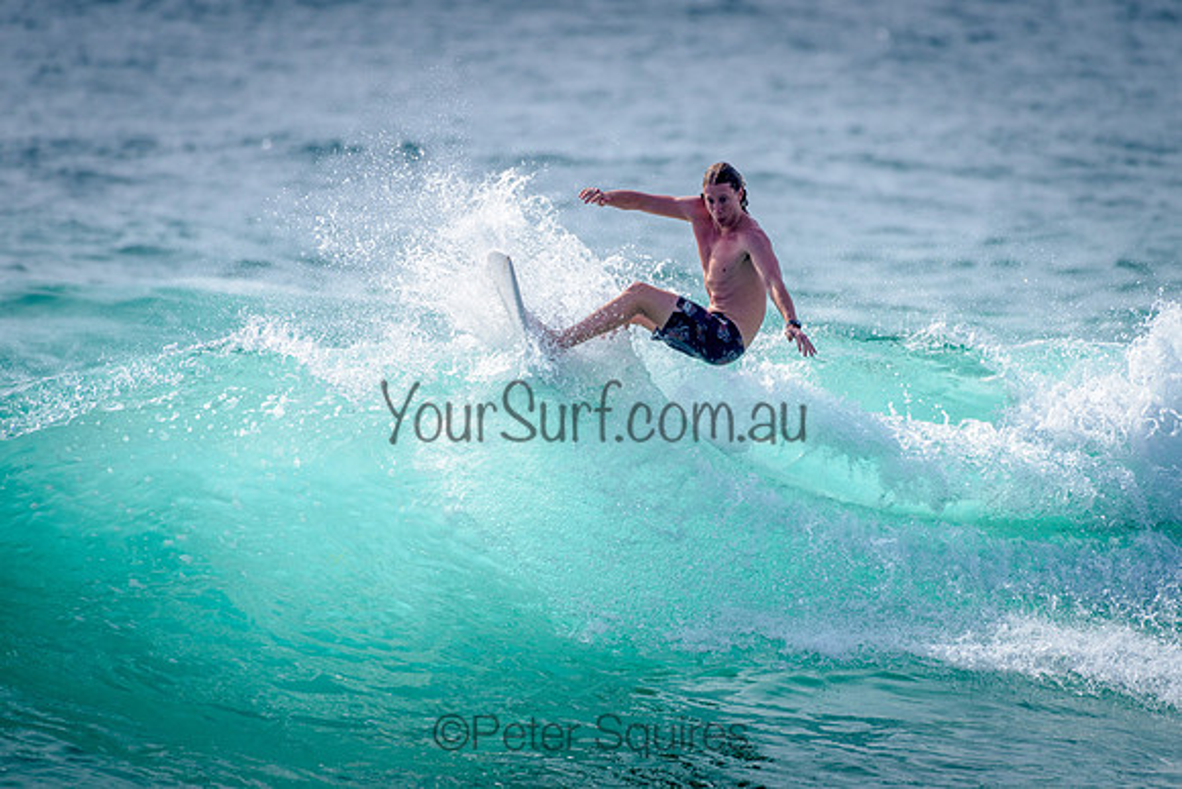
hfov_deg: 3.4
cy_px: 375
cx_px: 626
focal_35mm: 613
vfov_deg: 2.2
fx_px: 20130
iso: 180
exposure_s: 1/2000
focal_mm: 500
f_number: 5.6
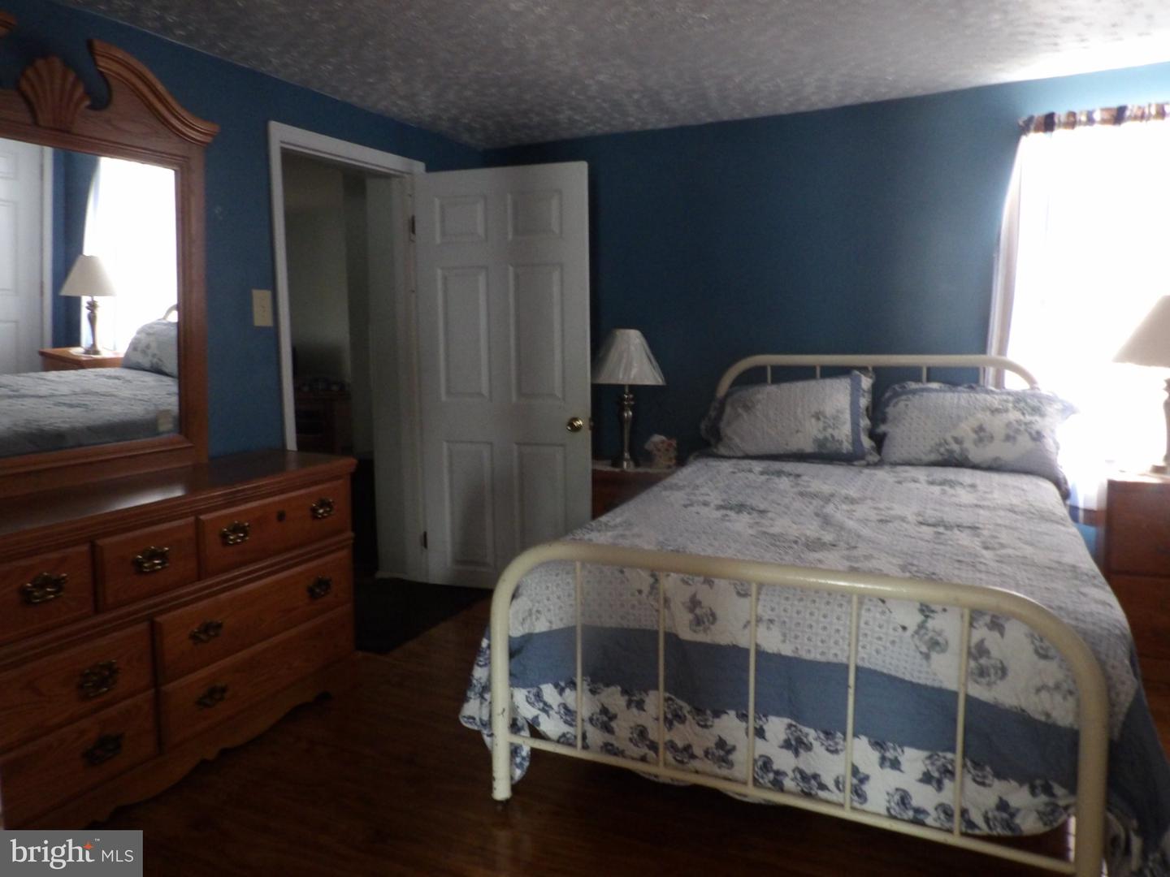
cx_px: 585
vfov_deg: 56.8
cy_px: 438
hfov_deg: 71.6
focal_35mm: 24
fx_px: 811
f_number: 3.2
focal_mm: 4.3
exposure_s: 1/17
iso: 426
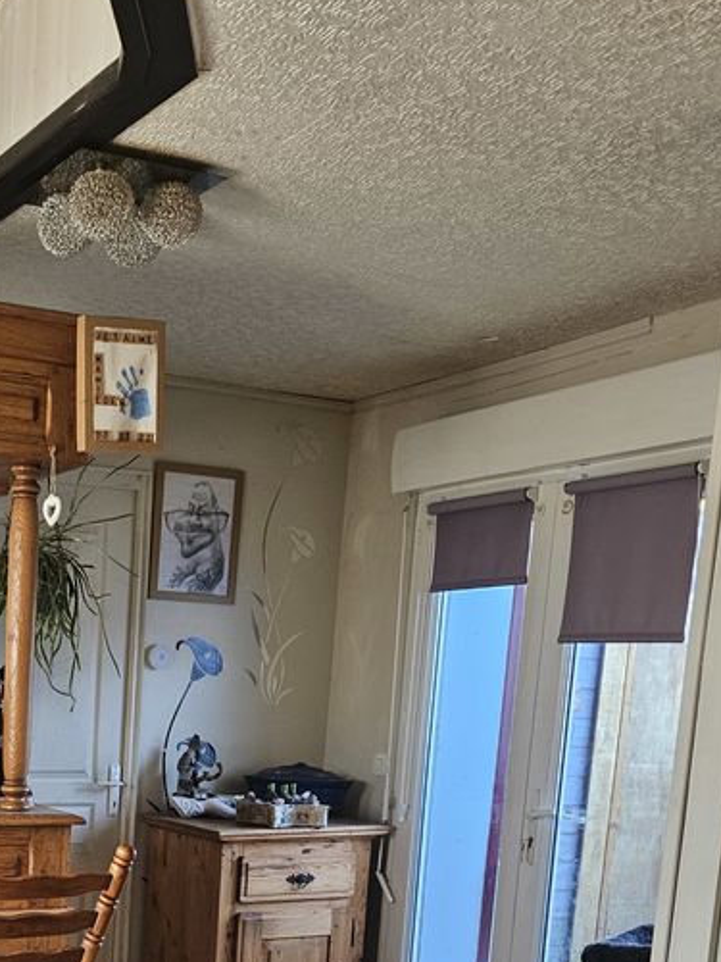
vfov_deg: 37.9
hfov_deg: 30.1
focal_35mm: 46
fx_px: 1277
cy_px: 904
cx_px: 65
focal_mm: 5.4
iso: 200
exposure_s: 1/142
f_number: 1.8
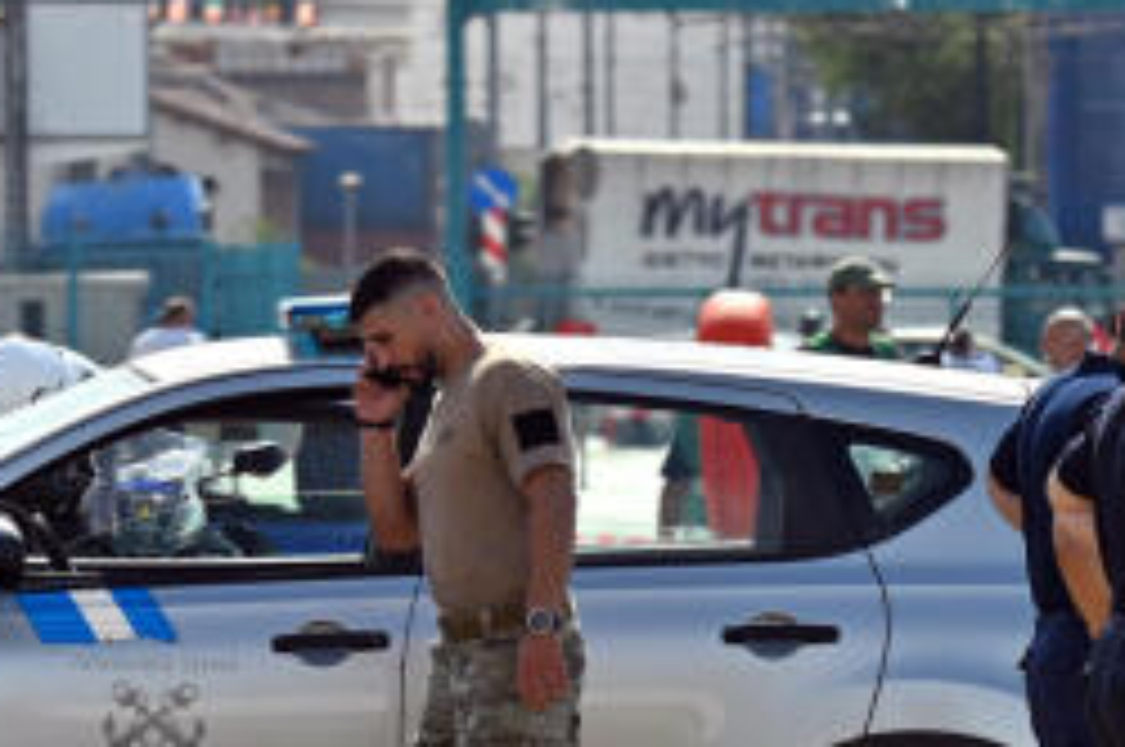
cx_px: 590
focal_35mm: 714
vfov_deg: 1.9
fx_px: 22283
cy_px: 621
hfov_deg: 2.9
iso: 140
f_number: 6.3
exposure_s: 1/640
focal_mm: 180
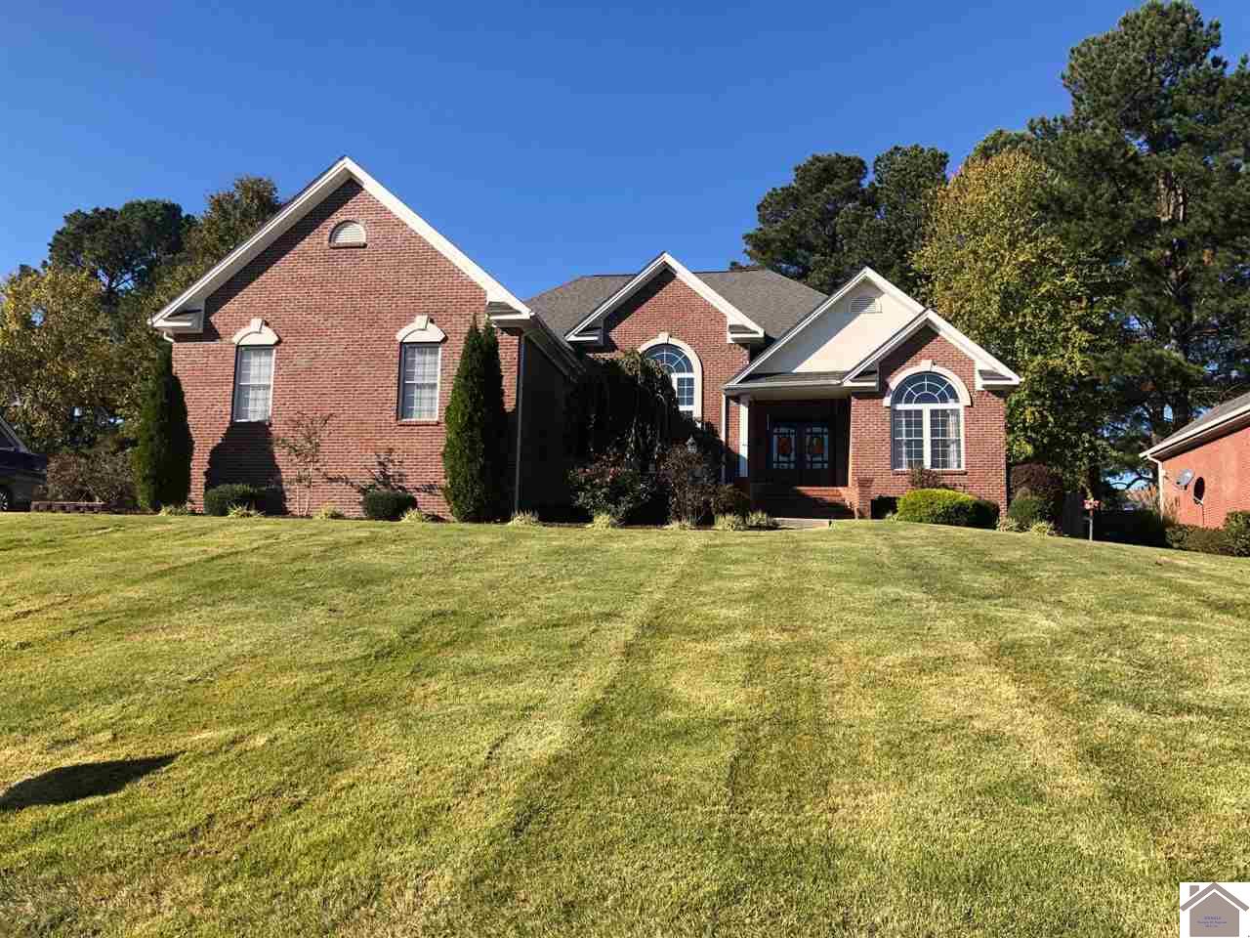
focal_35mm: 28
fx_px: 1011
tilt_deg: +5.8
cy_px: 469
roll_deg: +0.3
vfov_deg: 49.7
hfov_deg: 63.4
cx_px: 625
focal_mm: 4
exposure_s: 1/1171
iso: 20
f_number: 1.8
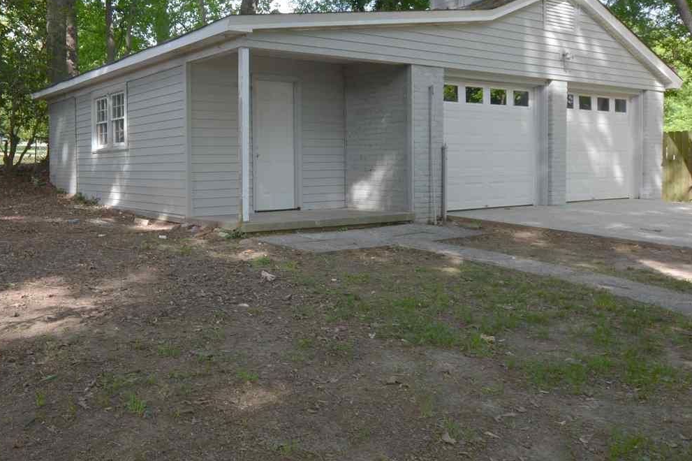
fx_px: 596
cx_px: 191
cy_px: 190
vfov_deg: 42.1
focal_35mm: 31
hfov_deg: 57.9
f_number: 5.6
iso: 200
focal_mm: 10
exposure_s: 1/200
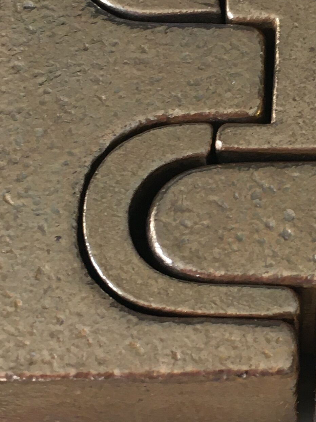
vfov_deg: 20.9
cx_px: 285
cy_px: 203
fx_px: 1144
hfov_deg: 15.5
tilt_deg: -65.4
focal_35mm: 94
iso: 25
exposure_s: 1/33
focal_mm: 4.15
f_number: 2.2
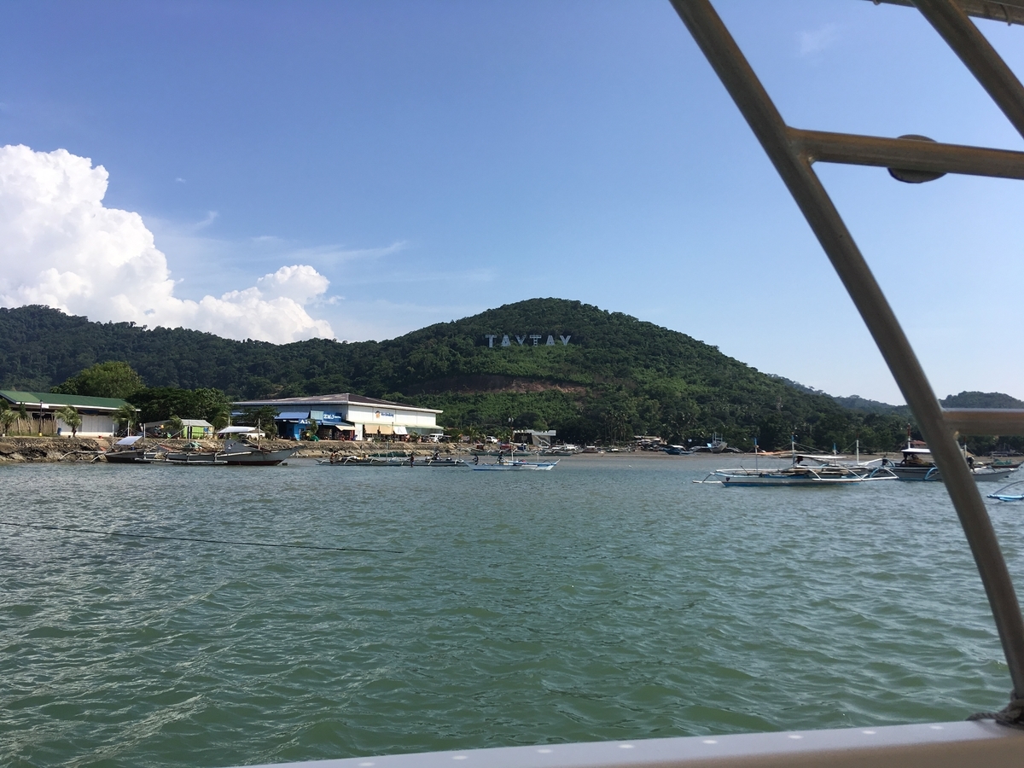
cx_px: 512
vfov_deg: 48.2
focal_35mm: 29
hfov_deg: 61.7
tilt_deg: +4.7
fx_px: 858
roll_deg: +0.8
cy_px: 384
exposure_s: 1/2262
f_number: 2.2
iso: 25
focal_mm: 4.15
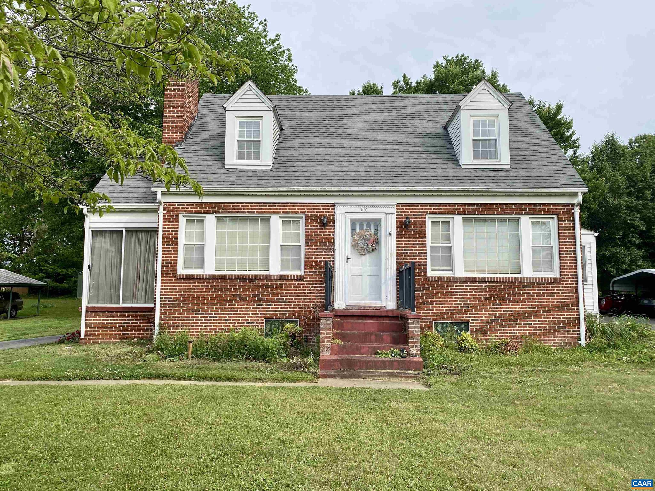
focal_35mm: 26
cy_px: 246
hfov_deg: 67.3
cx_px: 328
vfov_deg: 53.1
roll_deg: -0.5
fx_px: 492
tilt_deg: +5.9
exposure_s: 1/1330
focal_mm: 4.25
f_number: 1.8
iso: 32
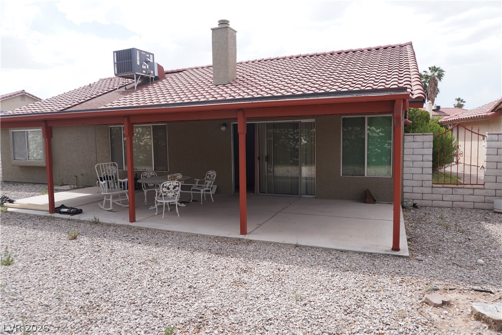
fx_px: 335
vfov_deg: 53.1
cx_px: 251
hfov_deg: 73.7
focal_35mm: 24
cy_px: 168
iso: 100
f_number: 4.5
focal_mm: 16
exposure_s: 1/250
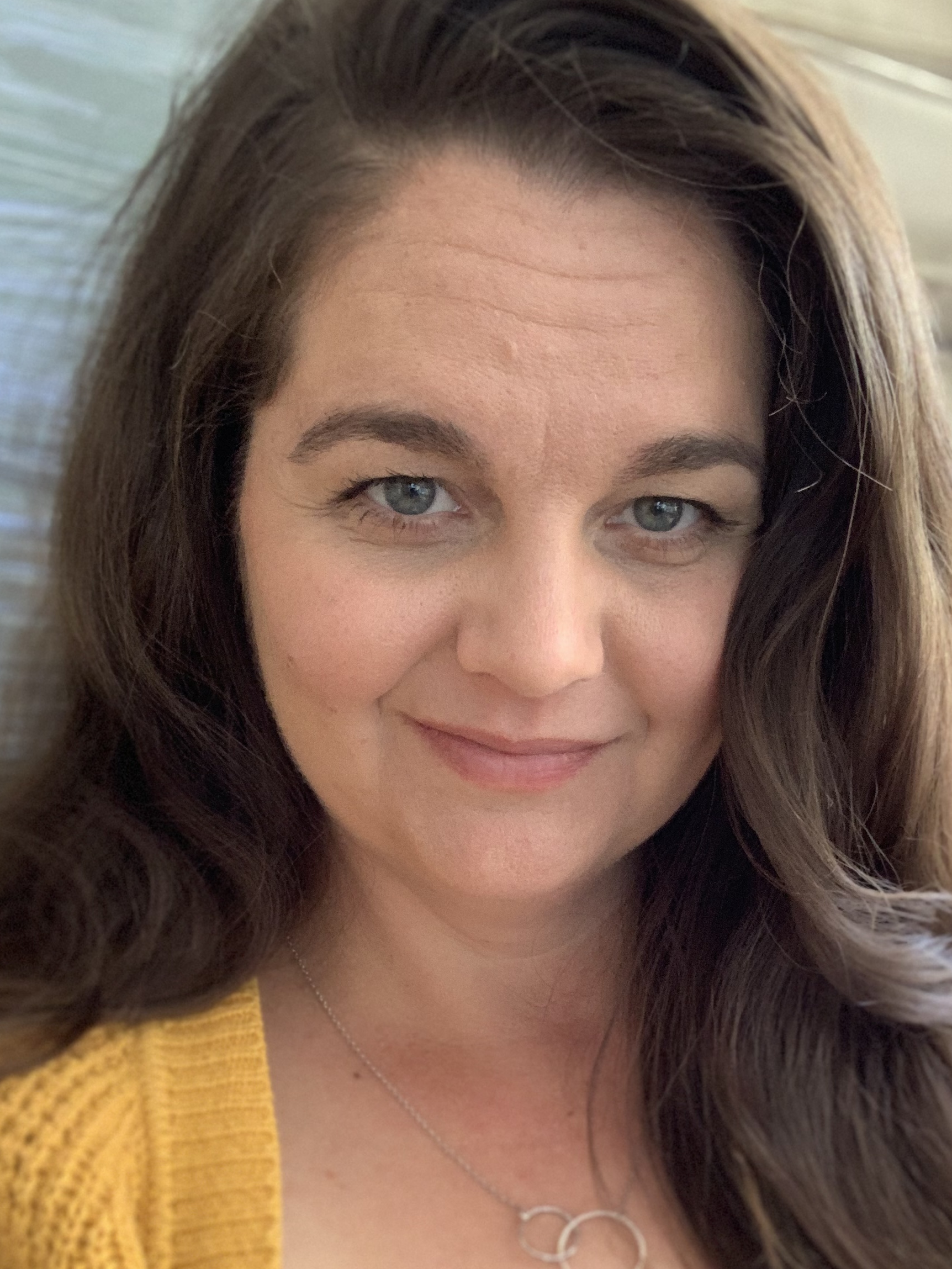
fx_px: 1576
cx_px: 565
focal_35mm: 43
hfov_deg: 33.5
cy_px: 814
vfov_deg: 43.4
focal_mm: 2.87
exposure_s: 1/58
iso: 320
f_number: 2.2
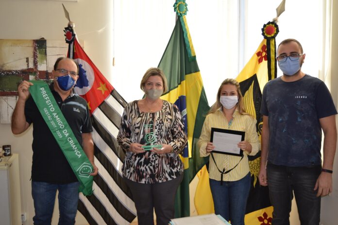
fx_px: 352
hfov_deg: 51.3
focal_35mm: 38
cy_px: 112
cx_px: 169
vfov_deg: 35.4
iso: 140
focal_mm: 25
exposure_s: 1/125
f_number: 4
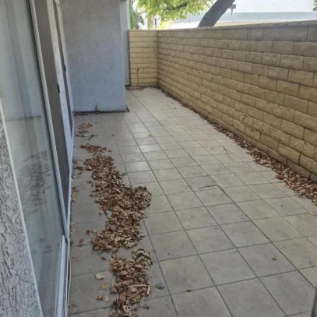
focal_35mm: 28
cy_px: 145
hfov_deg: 57.3
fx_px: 290
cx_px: 162
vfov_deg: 57.2
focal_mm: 5.4
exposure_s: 1/336
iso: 25
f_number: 1.8
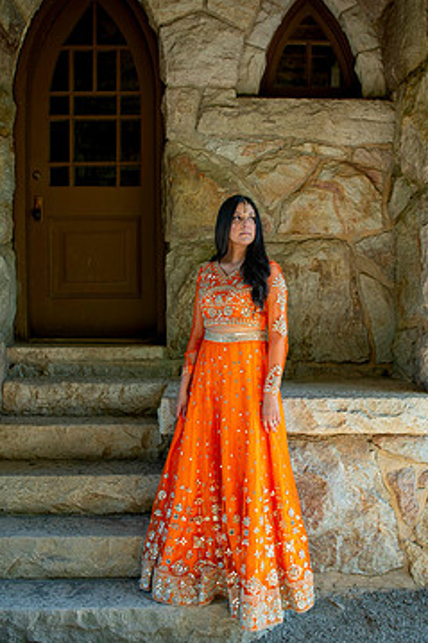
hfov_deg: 33.3
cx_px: 245
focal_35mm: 40
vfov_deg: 48.5
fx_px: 714
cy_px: 330
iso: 160
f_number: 2.8
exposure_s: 1/320
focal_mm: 24
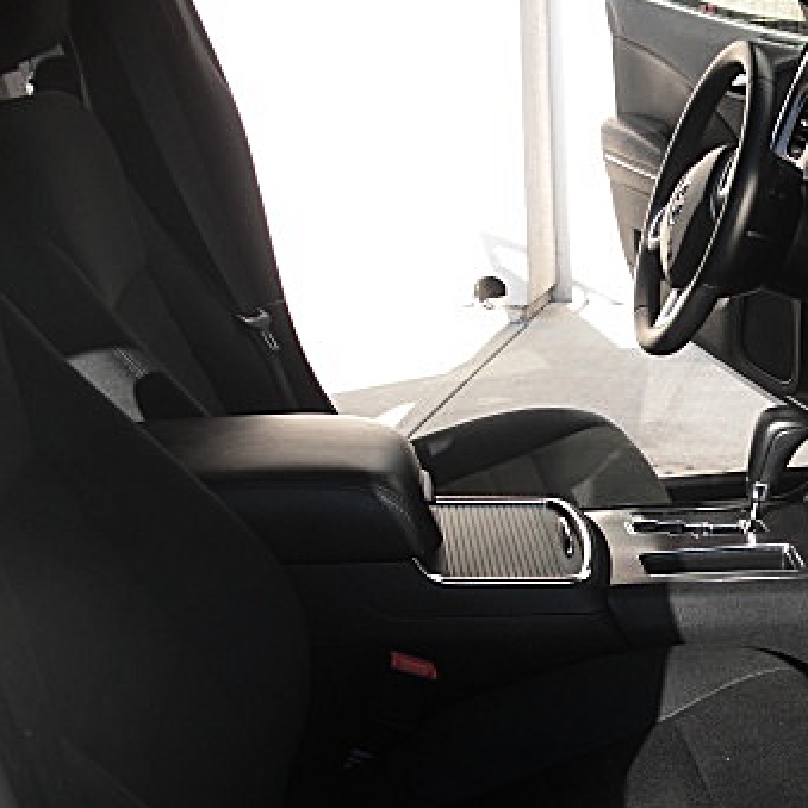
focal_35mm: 60
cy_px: 455
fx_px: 1584
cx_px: 760
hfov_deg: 27.4
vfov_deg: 28.6
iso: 50
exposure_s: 1/200
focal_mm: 6.3
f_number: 2.8
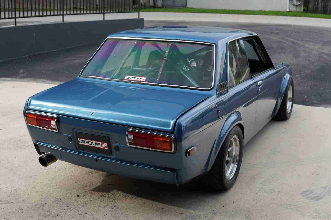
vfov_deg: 29.9
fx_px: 414
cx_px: 166
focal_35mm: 45
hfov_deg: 43.6
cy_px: 110
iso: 100
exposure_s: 1/200
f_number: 4
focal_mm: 30
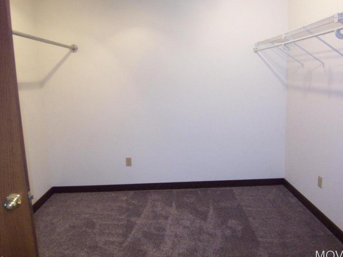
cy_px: 115
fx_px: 268
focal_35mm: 27
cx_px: 176
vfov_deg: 51.3
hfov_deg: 65.3
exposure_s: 1/30
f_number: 2.8
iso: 200
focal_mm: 3.8
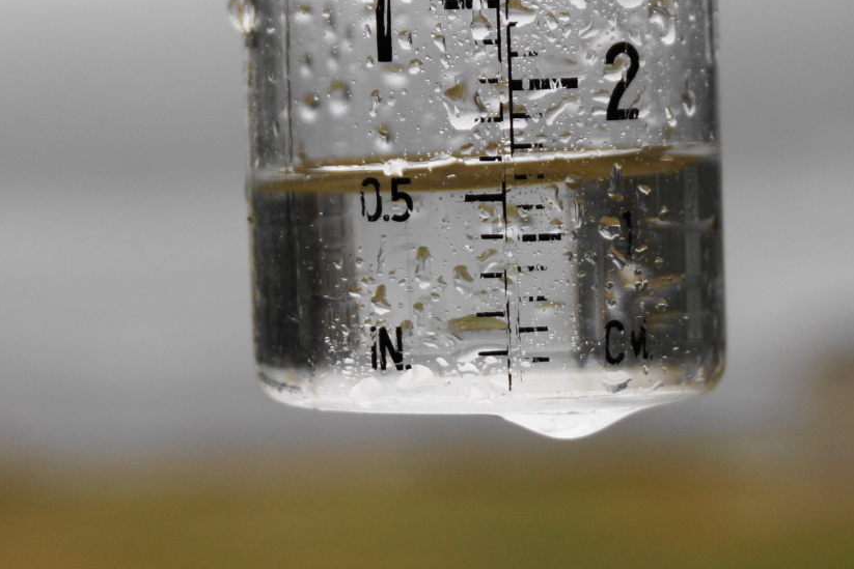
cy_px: 317
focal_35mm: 91
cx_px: 466
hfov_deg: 22.4
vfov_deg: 15.0
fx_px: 2159
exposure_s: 1/80
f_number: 4.5
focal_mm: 50
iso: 125
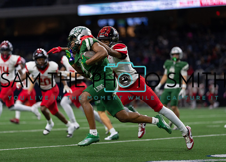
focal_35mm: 153
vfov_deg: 9.4
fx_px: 985
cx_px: 99
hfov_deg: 13.1
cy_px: 80
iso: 1000
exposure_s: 1/1600
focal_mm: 135
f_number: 1.8
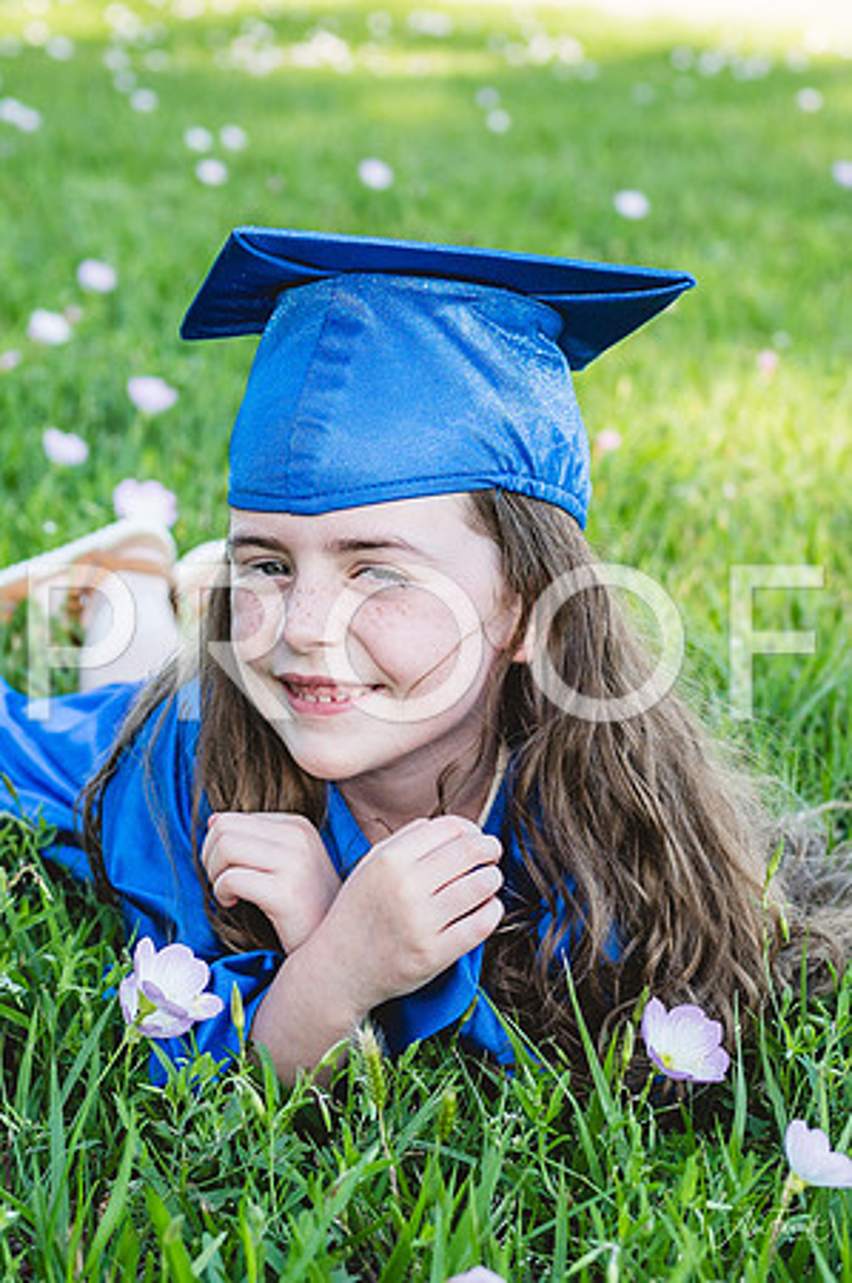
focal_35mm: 97
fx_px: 3453
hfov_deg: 14.1
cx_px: 312
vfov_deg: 21.0
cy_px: 769
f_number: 2.8
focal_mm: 35
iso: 250
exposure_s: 1/800
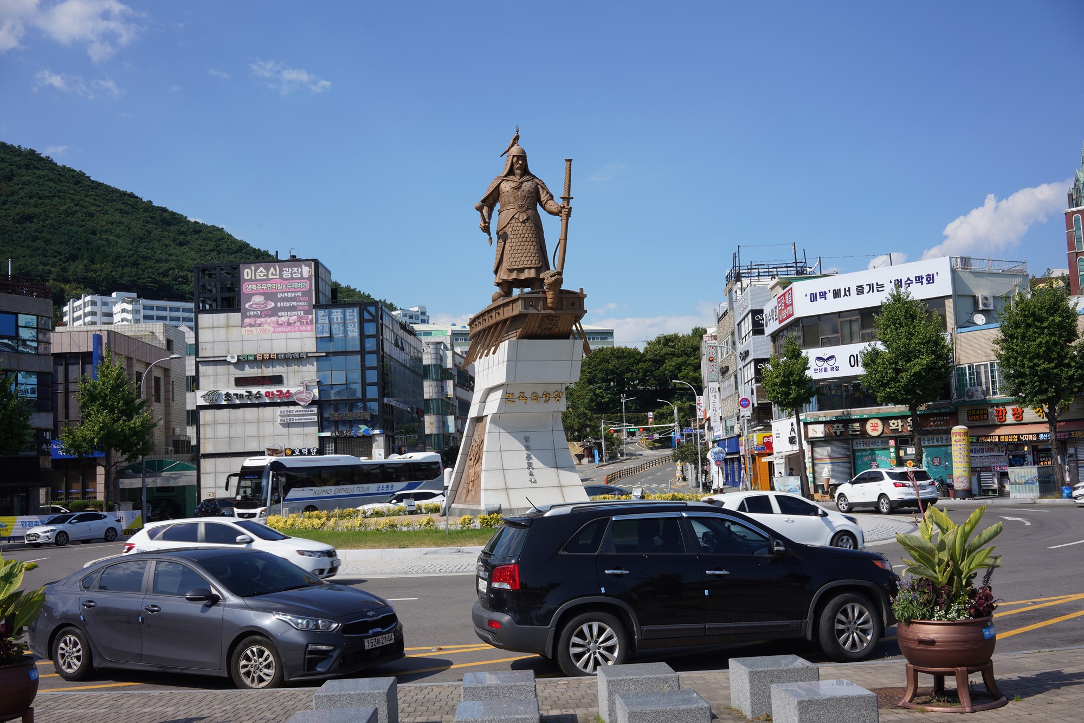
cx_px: 542
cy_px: 362
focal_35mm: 35
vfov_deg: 37.9
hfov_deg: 54.4
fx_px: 1054
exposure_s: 1/100
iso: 100
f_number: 14
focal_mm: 35
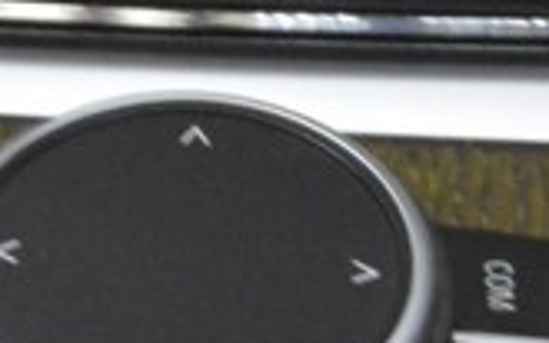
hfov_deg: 8.9
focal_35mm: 237
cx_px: 296
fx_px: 3545
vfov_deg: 5.5
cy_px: 248
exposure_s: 1/15
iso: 6400
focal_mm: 40
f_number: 20
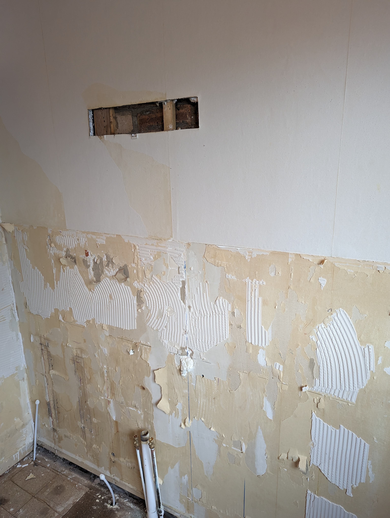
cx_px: 195
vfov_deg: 71.5
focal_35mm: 24
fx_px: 360
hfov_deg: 56.9
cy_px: 259
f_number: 1.85
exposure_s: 1/100
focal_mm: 6.81
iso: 256
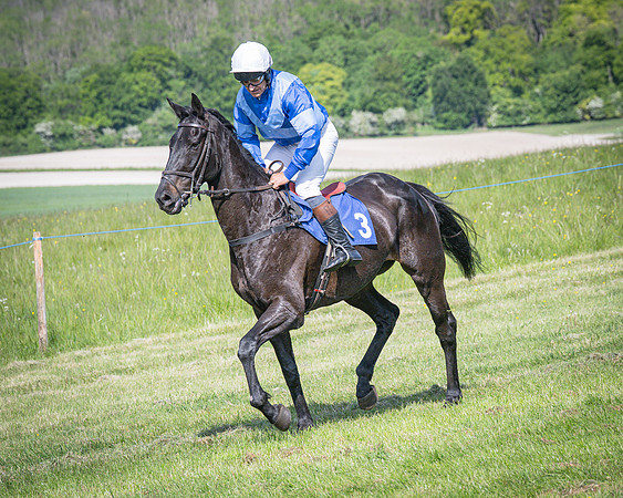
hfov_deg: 9.8
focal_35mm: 196
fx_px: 3621
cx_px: 300
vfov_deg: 7.9
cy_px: 253
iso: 400
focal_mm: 93
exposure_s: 1/3200
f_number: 4
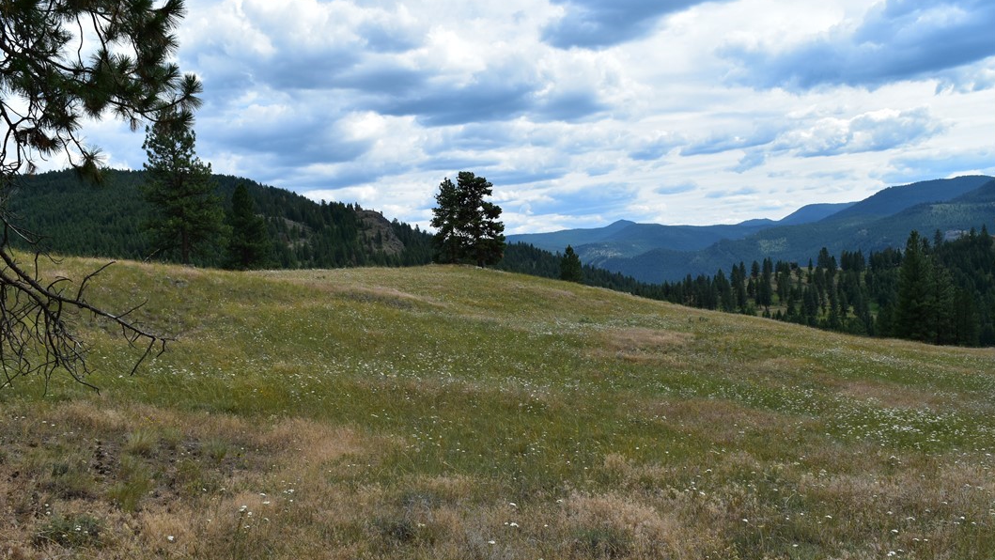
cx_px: 488
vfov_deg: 40.1
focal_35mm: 29
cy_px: 312
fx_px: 765
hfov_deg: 66.1
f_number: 11
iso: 360
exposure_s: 1/500
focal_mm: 18
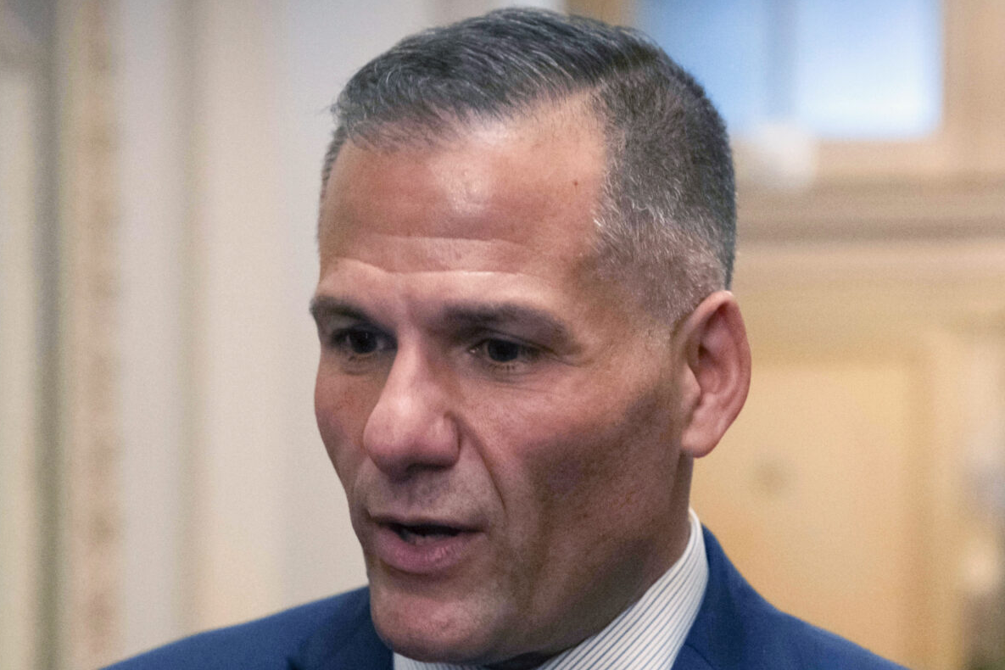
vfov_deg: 11.2
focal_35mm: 121
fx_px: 3378
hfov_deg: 16.9
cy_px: 702
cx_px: 503
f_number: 2.8
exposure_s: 1/200
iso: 12800
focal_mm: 56
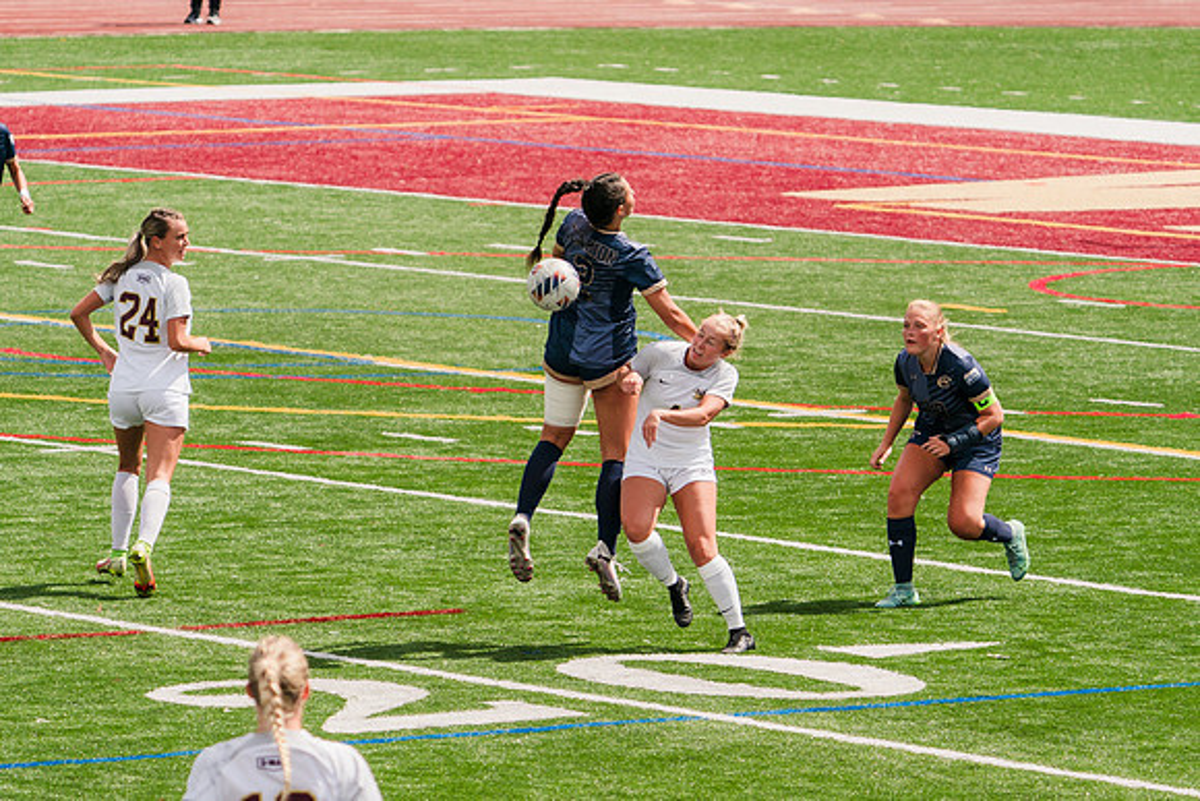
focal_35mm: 300
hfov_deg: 6.9
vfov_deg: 4.6
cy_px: 402
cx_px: 593
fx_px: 10002
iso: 320
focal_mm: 200
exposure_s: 1/1600
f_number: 5.6
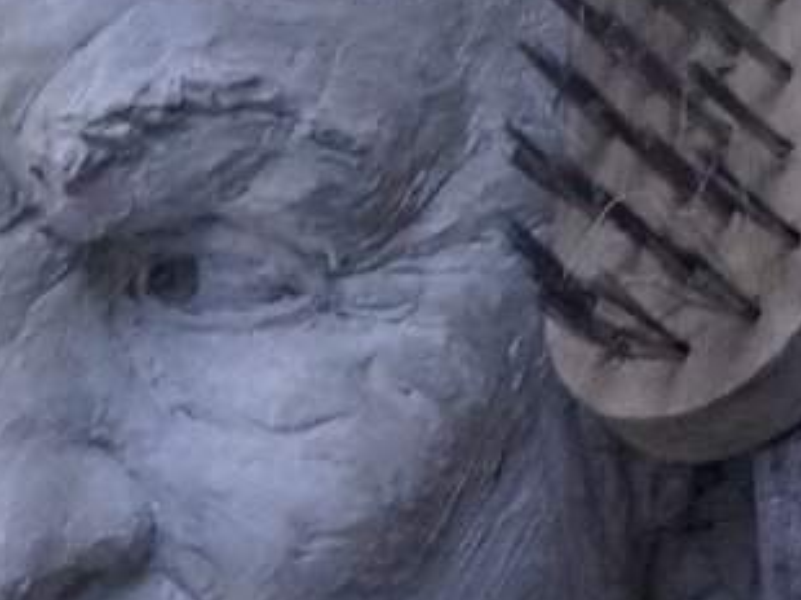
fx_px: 6613
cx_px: 274
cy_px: 584
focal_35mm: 286
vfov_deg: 5.2
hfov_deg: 6.9
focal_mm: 48
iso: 6400
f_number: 4.5
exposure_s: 1/25
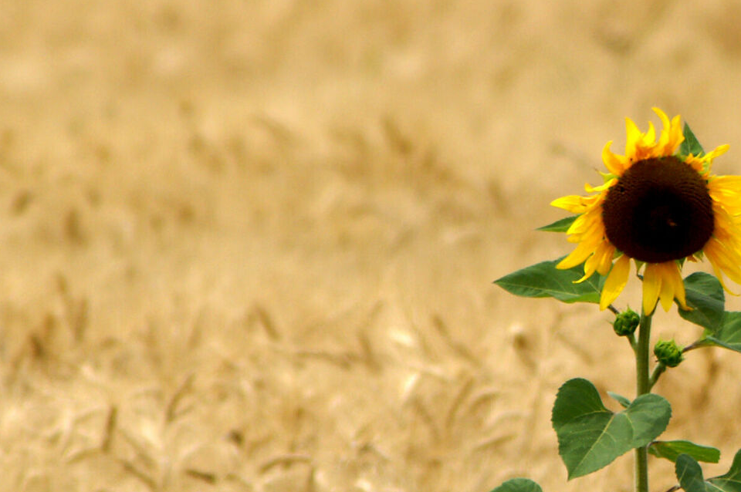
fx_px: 30843
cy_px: 422
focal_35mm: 1500
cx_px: 632
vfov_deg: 0.9
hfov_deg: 1.4
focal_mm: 400
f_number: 9
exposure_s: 1/1000
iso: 200
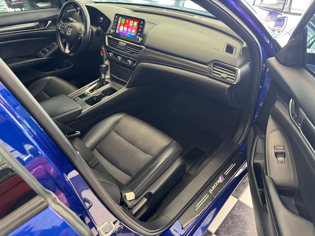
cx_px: 158
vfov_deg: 56.8
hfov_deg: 71.6
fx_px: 218
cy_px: 118
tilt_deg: -36.7
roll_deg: +1.3
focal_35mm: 24
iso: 500
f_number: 1.78
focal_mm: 6.76
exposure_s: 1/60
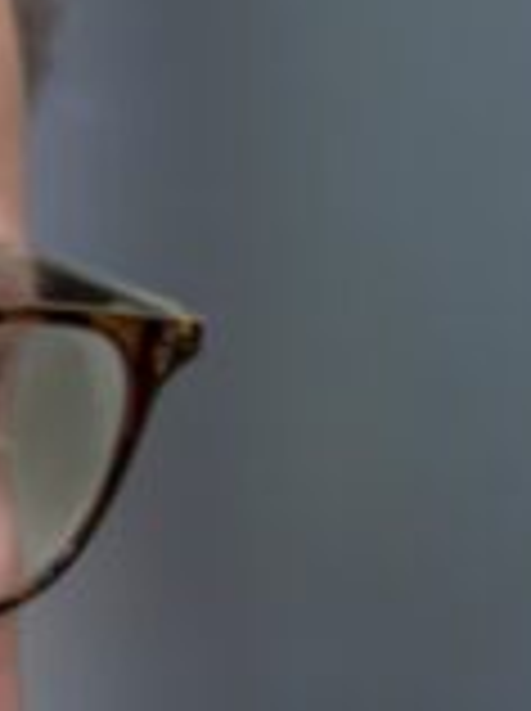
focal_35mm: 945
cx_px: -486
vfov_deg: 2.1
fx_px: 19381
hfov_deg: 1.6
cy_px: 531
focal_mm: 135
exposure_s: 1/400
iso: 2000
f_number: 1.8
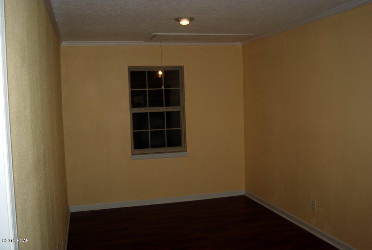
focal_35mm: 38
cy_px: 125
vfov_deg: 35.6
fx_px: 388
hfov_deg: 51.2
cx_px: 186
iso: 200
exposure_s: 1/60
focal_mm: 25
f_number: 3.3
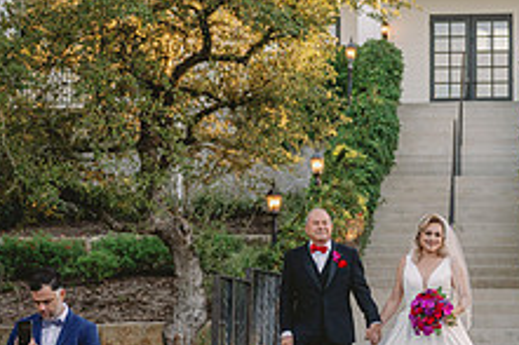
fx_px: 1628
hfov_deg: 18.1
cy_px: 232
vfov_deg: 12.1
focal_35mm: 113
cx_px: 348
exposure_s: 1/1000
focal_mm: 43
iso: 320
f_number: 2.8
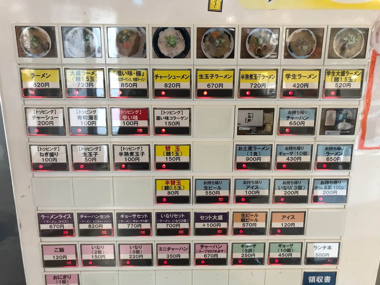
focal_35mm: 28
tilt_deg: -13.0
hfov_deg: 63.4
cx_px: 190
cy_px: 142
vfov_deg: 49.7
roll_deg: +0.8
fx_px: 307
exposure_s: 1/20
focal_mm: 3.99
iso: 40
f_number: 1.8
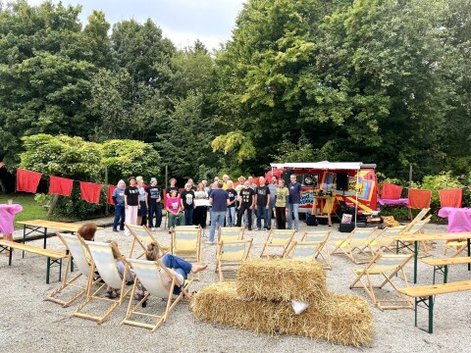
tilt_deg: -0.9
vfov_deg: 53.1
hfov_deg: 67.3
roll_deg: -0.2
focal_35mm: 26
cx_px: 236
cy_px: 176
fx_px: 354
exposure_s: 1/621
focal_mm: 5.1
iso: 50
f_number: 1.6
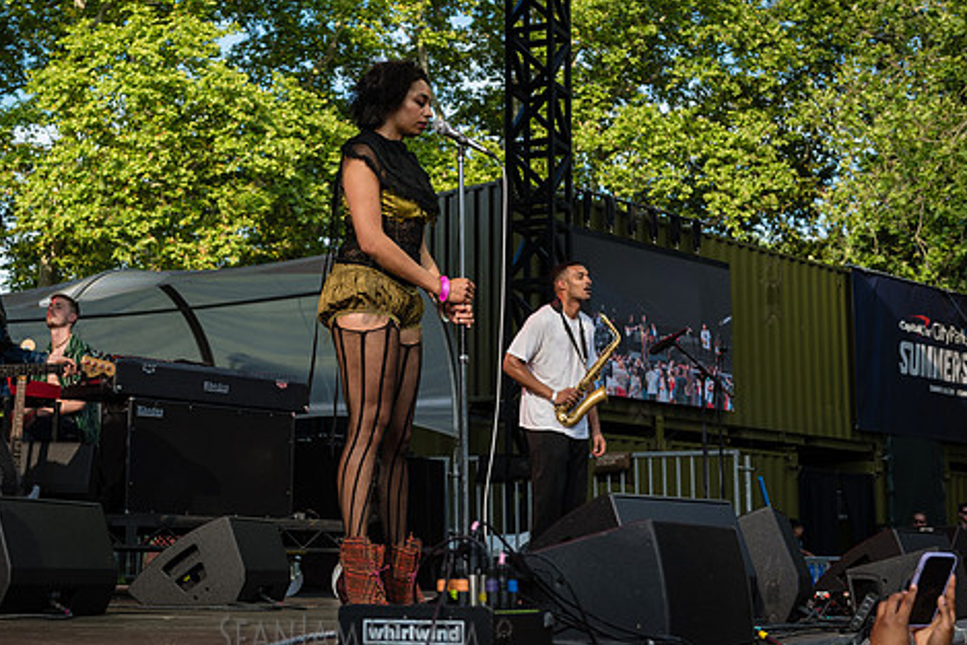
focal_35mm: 62
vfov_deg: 21.9
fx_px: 1666
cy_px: 288
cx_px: 358
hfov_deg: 32.2
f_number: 4.5
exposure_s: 1/800
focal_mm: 48
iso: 500
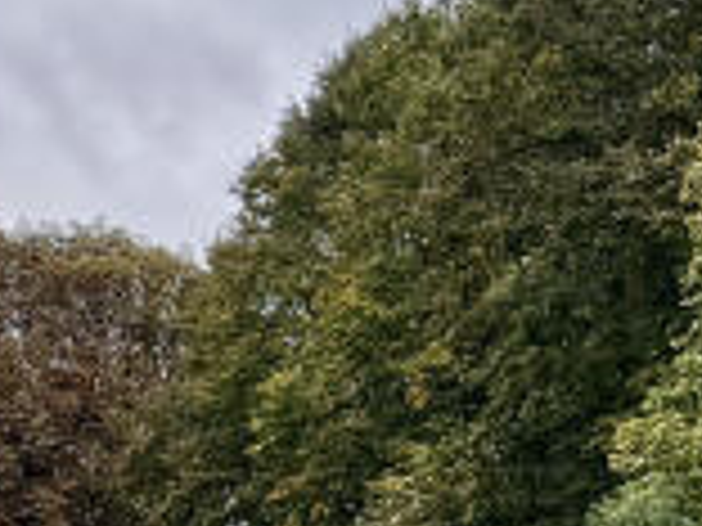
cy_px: 886
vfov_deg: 9.1
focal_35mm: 158
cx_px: -608
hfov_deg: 11.5
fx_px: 3204
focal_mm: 6.76
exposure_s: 1/399
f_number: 1.78
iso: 80
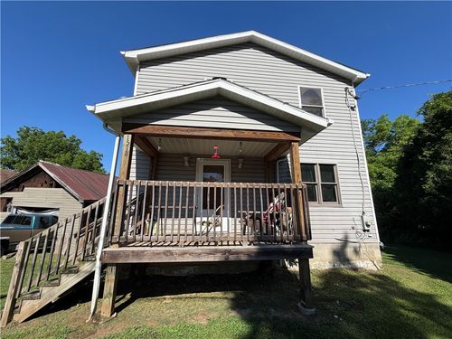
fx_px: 183
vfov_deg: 85.7
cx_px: 226
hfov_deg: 102.1
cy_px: 170
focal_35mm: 14
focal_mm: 2.22
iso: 25
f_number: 2.2
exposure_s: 1/770
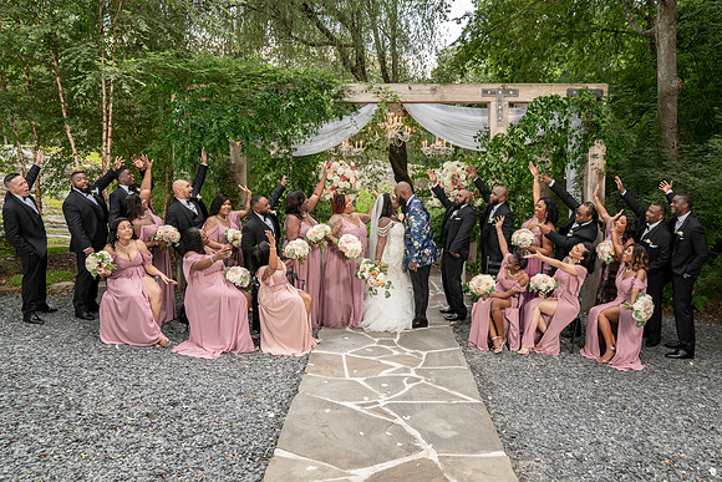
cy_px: 220
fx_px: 567
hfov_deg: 64.9
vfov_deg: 46.0
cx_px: 388
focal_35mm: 28
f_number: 4
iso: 640
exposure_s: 1/200
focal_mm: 26
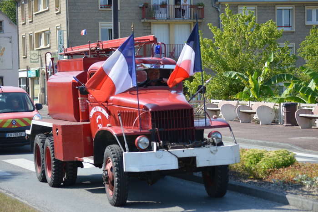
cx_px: 159
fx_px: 1086
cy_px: 106
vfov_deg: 11.1
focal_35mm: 123
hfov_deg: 16.7
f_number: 4.2
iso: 100
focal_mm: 82
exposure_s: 1/400
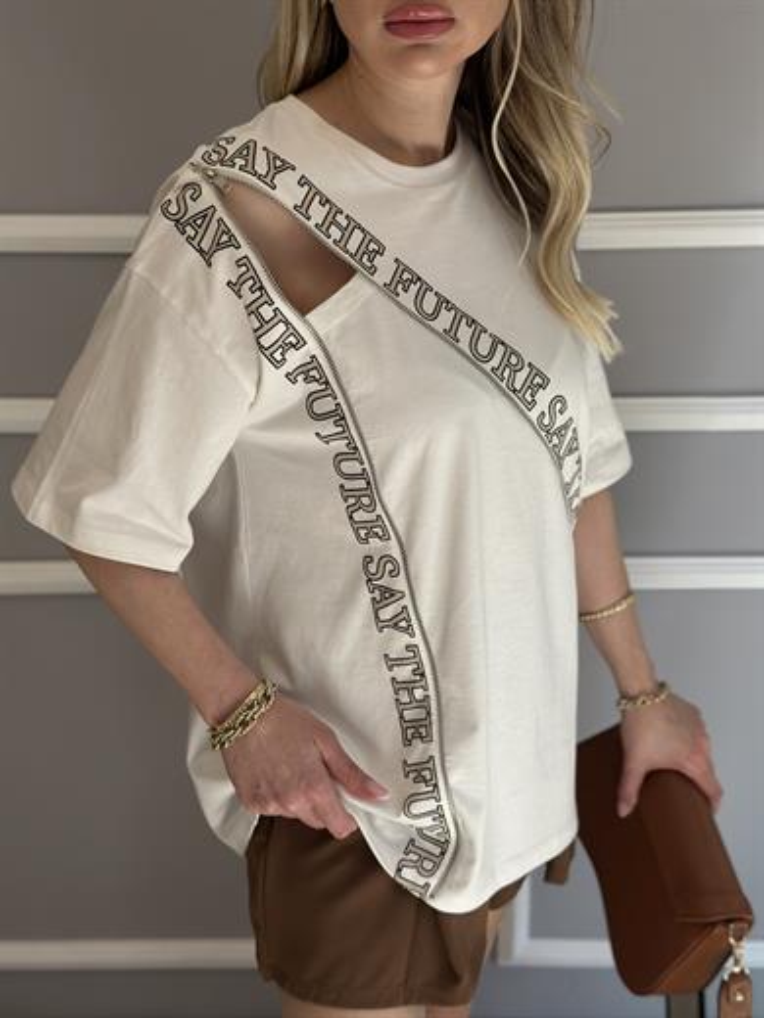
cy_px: 509
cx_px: 382
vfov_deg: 39.7
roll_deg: -0.4
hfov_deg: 30.3
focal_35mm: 48
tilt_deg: -18.5
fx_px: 1413
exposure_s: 1/791
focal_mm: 6.86
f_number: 1.78
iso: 80
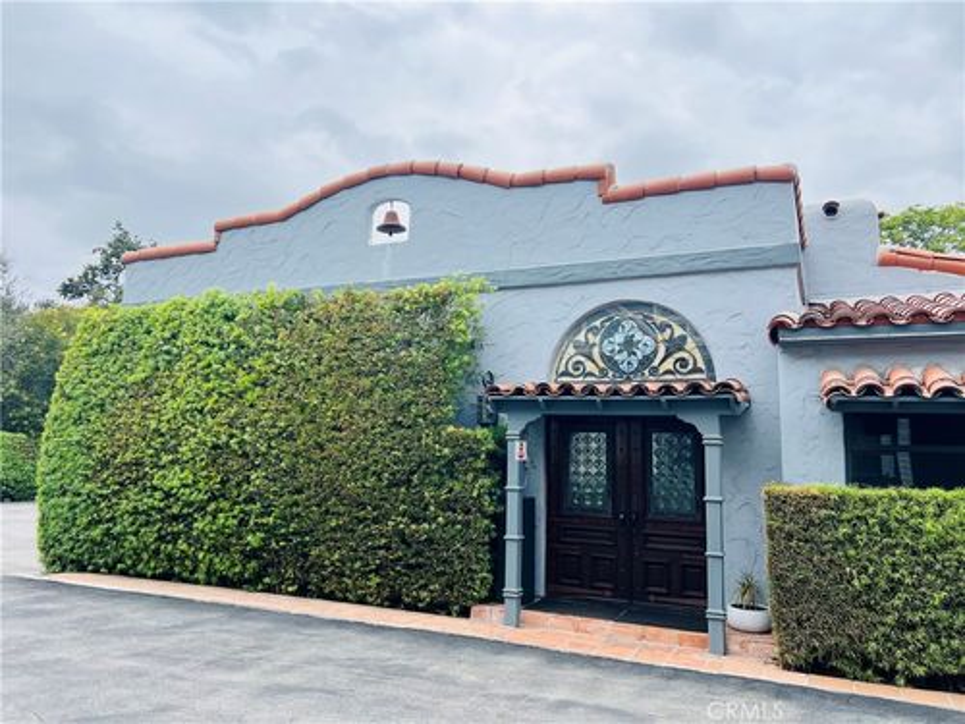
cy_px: 362
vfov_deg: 53.1
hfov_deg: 67.3
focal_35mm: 26
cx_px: 482
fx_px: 725
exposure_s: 1/3831
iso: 50
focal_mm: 5.7
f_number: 1.5
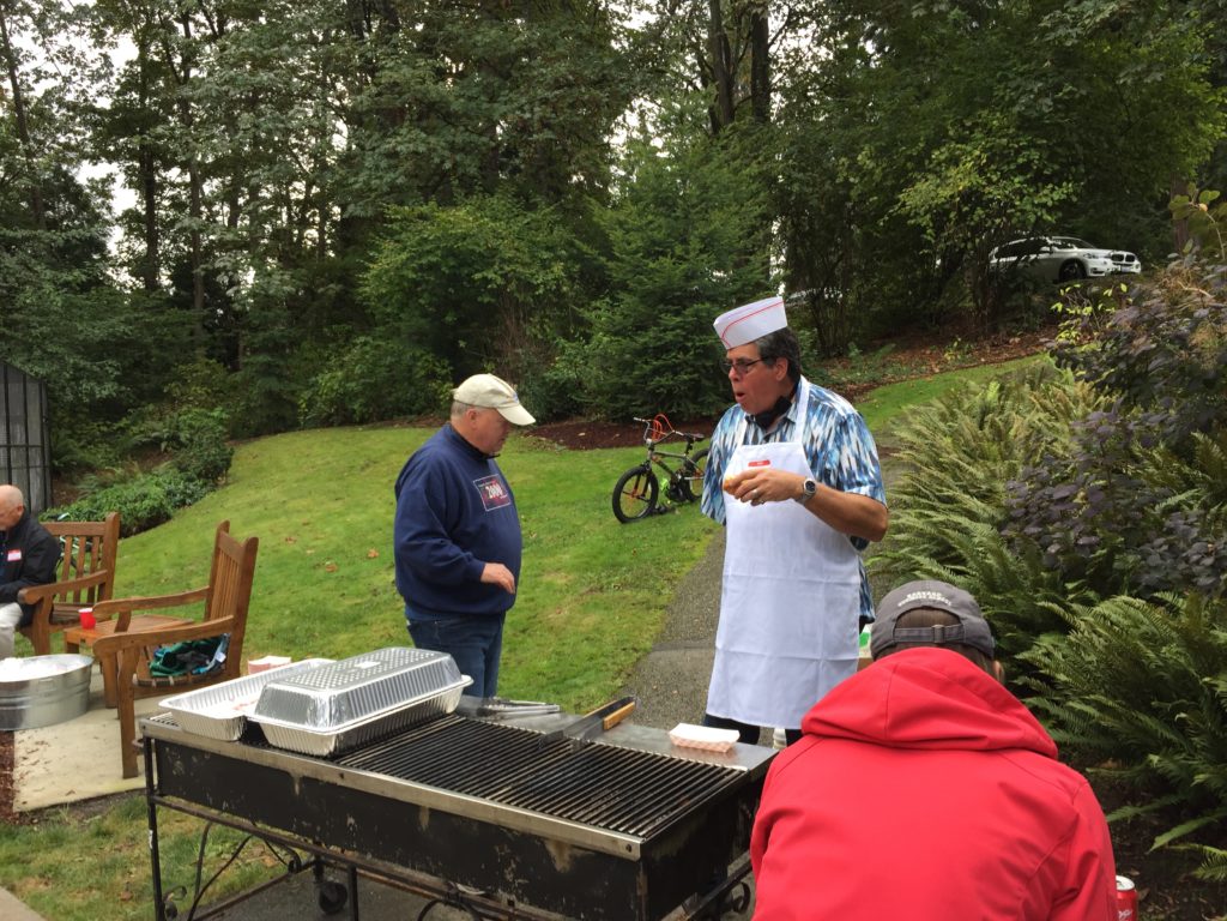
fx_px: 1028
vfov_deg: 48.2
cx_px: 614
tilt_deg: -3.0
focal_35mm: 29
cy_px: 460
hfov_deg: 61.7
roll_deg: +0.3
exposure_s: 1/197
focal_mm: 4.15
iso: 32
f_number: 2.2
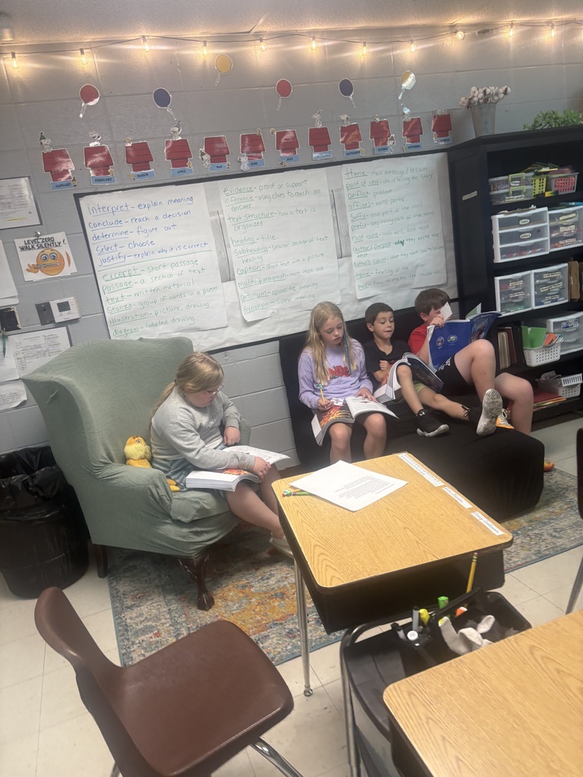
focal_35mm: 26
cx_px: 292
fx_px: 584
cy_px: 388
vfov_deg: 67.3
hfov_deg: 53.1
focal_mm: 5.96
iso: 125
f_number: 1.6
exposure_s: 1/60
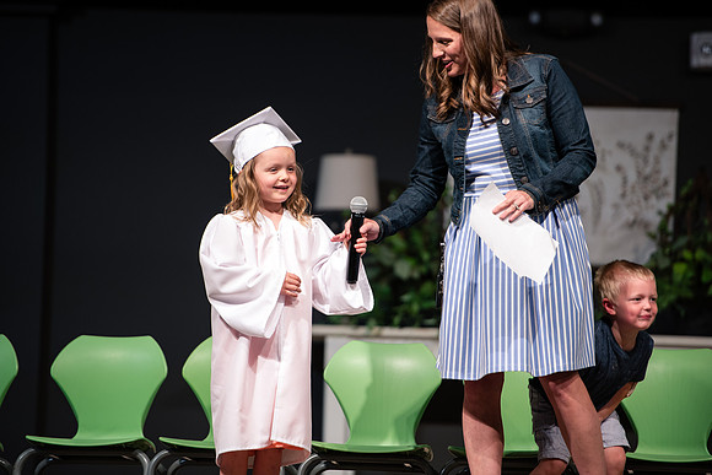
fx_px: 3956
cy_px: 238
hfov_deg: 10.3
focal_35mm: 200
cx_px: 356
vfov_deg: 6.9
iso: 500
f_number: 2.8
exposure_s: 1/250
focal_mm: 200
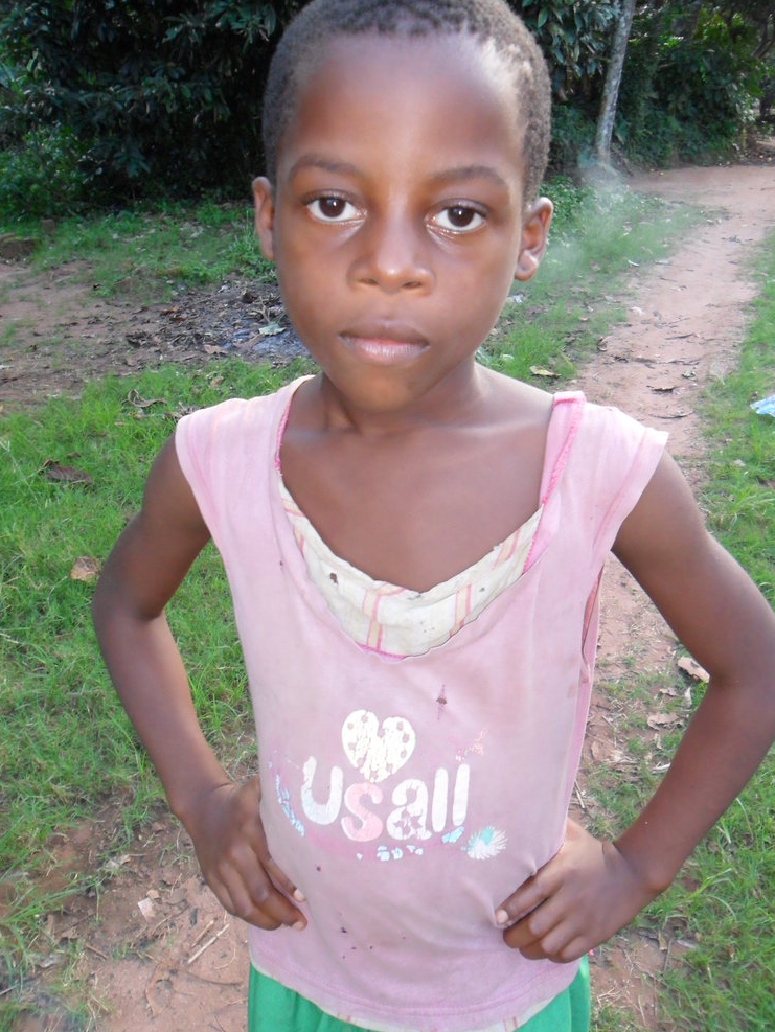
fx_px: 835
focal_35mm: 28
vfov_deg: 63.4
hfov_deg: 49.8
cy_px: 504
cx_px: 397
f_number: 3.5
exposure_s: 1/45
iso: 200
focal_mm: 4.9
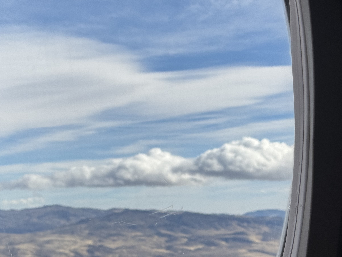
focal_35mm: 80
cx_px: 164
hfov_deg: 24.4
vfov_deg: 18.4
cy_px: 130
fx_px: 790
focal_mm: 6.76
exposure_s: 1/7092
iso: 64
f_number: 1.78
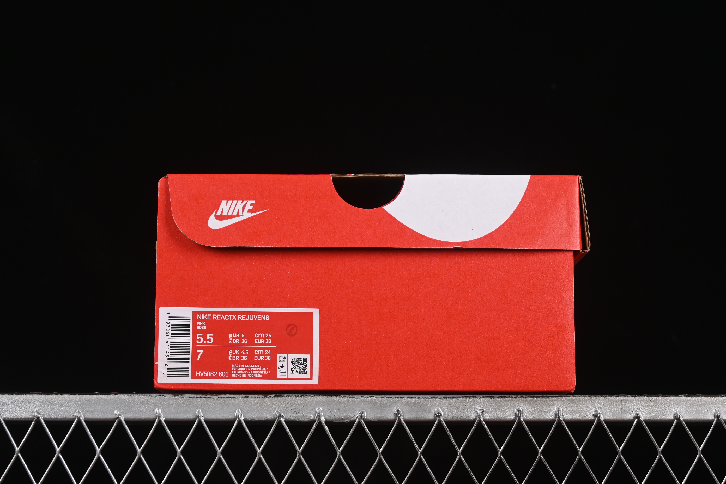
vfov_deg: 18.2
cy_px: 242
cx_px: 363
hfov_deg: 27.0
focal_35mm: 75
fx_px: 1512
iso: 160
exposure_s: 1/80
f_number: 8
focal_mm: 50
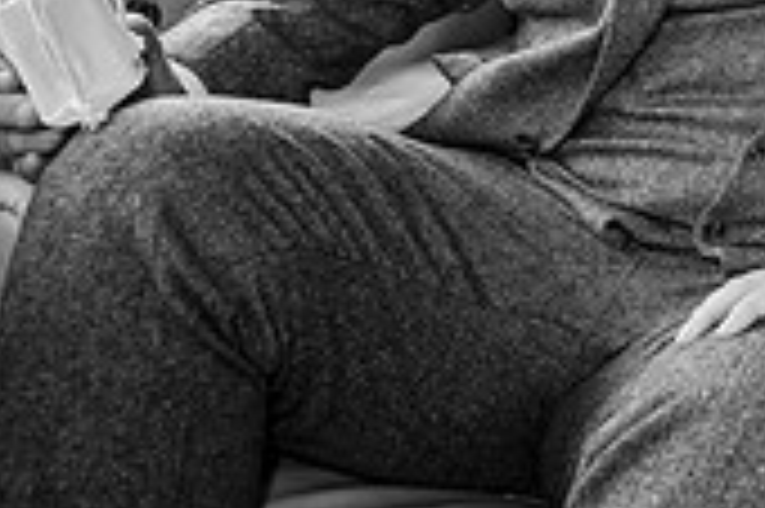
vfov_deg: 15.5
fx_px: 1741
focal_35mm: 82
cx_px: 1120
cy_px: -216
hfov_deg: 21.2
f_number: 3.5
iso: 160
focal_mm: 24
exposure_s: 1/160
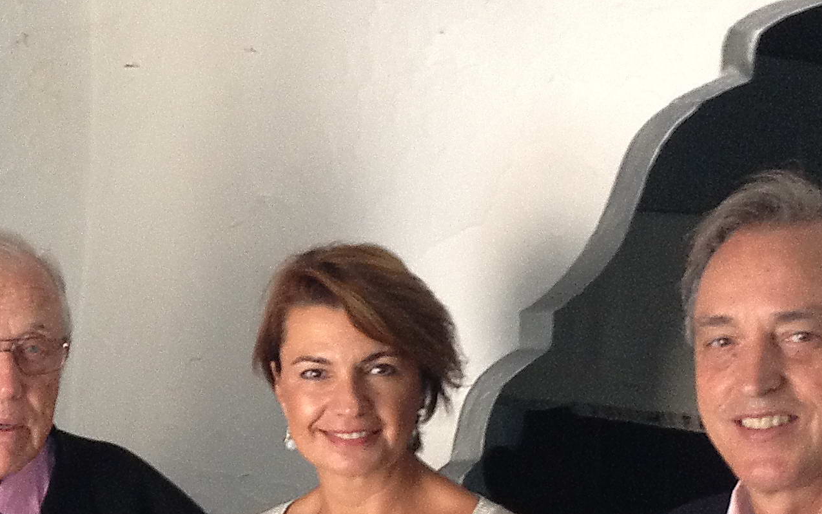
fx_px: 2128
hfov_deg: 21.6
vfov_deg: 13.6
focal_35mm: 95
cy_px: 502
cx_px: 151
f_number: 2.4
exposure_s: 1/20
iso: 160
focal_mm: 4.28
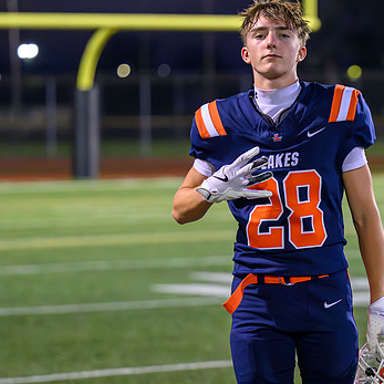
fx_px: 2974
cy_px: 242
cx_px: 318
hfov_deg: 7.4
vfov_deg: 7.4
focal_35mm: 237
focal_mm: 115
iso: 10000
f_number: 2.8
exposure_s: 1/400
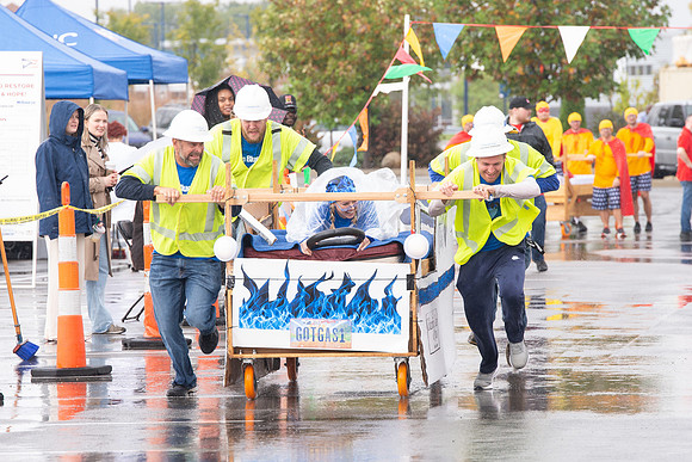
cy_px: 287
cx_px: 327
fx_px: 5056
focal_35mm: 263
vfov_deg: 5.2
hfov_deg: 7.8
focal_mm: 200
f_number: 7.1
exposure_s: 1/400
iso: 800
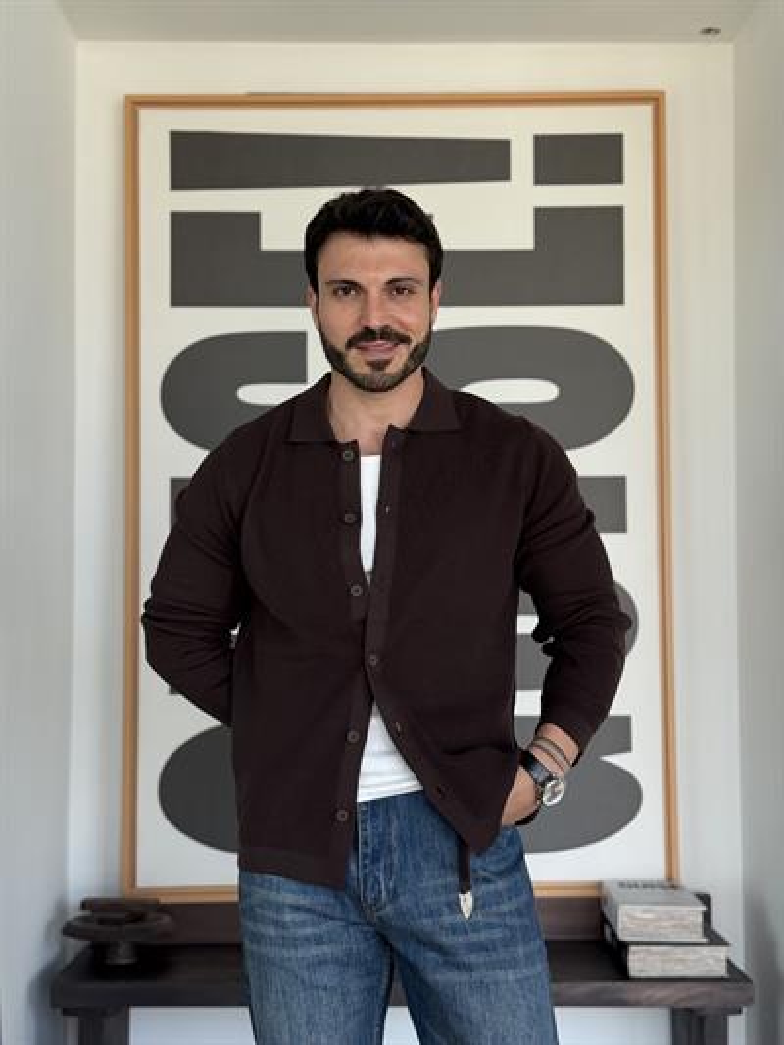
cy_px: 522
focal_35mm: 48
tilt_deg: +3.0
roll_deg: +0.0
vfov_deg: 39.6
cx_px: 392
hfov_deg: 30.3
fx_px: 1449
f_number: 1.78
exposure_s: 1/228
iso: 125
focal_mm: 6.76
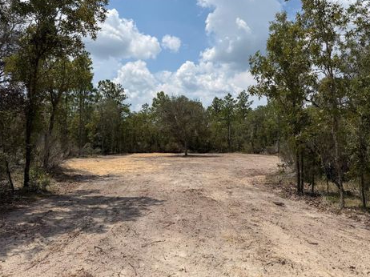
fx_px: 278
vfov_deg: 53.0
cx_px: 198
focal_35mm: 26
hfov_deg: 67.3
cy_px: 132
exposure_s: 1/8130
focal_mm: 6.76
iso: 80
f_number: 1.78
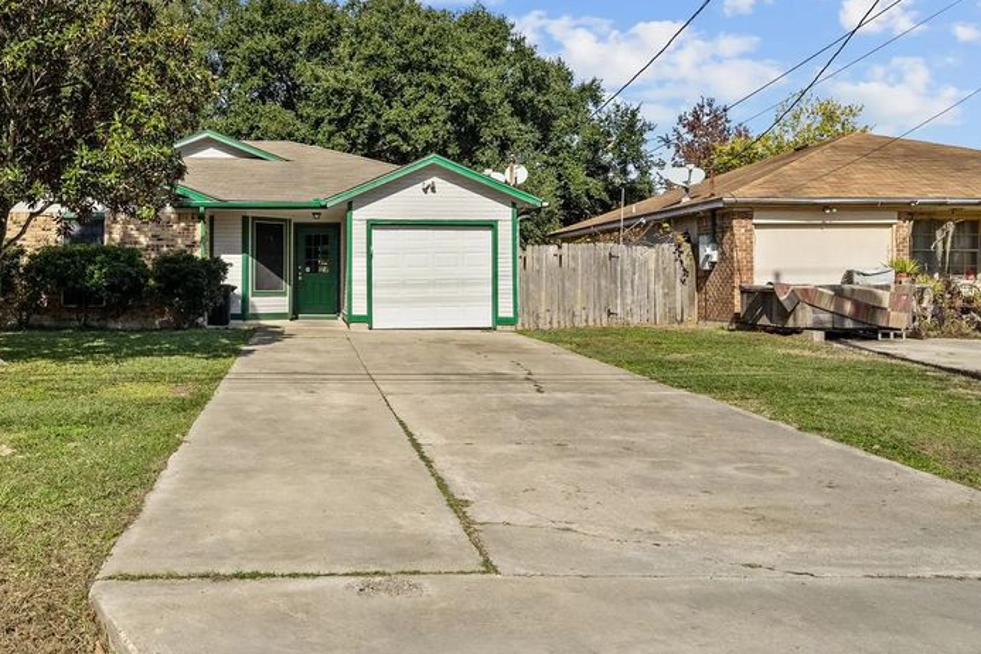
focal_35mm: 34
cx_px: 299
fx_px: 926
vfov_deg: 38.9
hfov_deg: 54.2
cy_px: 332
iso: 1250
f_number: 8
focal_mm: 23
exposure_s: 1/800
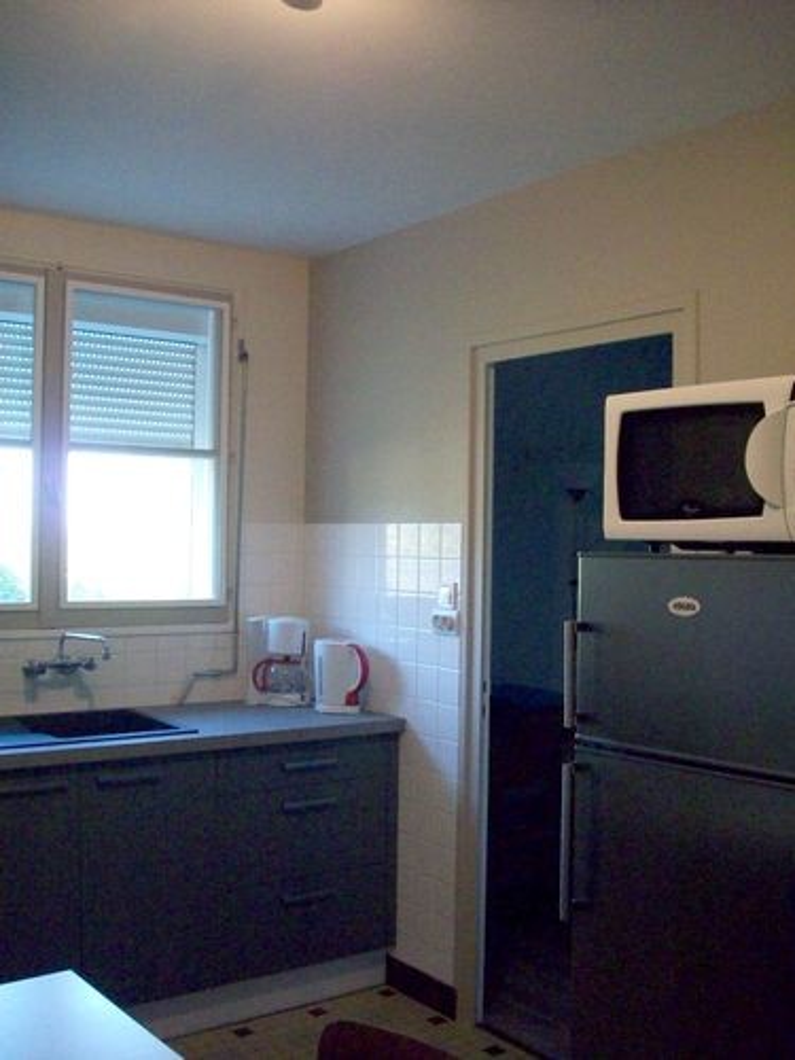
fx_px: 1133
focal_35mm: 37
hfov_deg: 38.7
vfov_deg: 50.1
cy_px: 530
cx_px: 398
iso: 380
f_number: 2.8
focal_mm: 6.2
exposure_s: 1/128
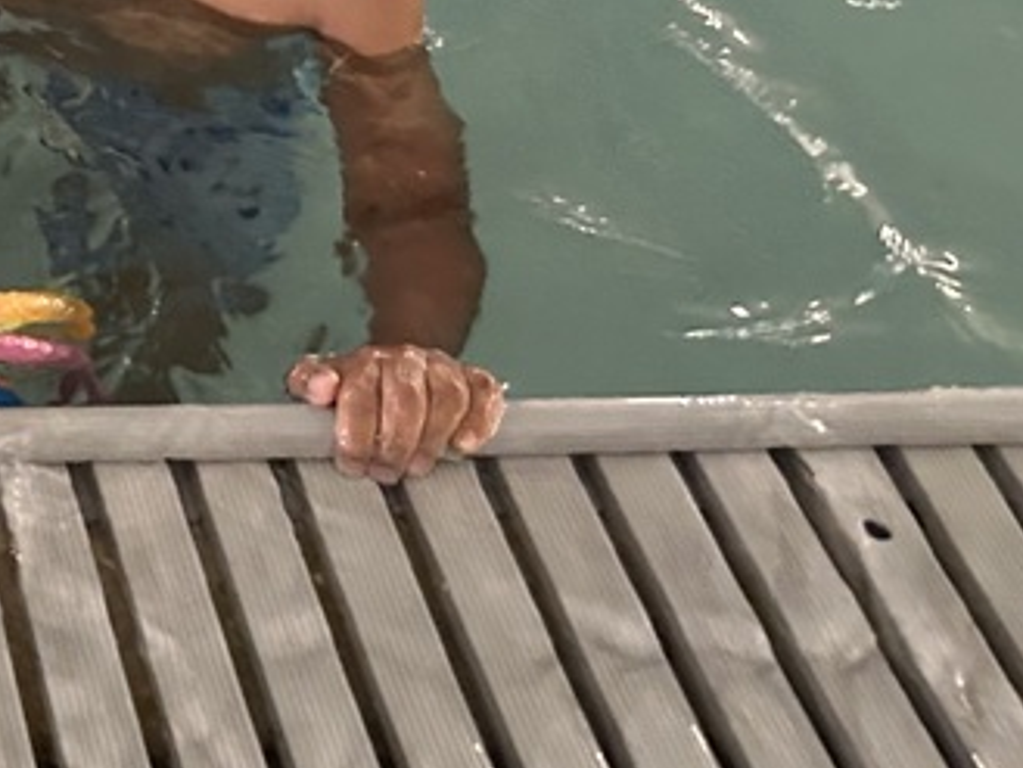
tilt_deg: -40.2
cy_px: -252
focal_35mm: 81
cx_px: -516
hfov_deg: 20.6
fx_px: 2395
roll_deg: +0.6
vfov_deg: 17.1
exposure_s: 1/60
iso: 320
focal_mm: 5.7
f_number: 1.5
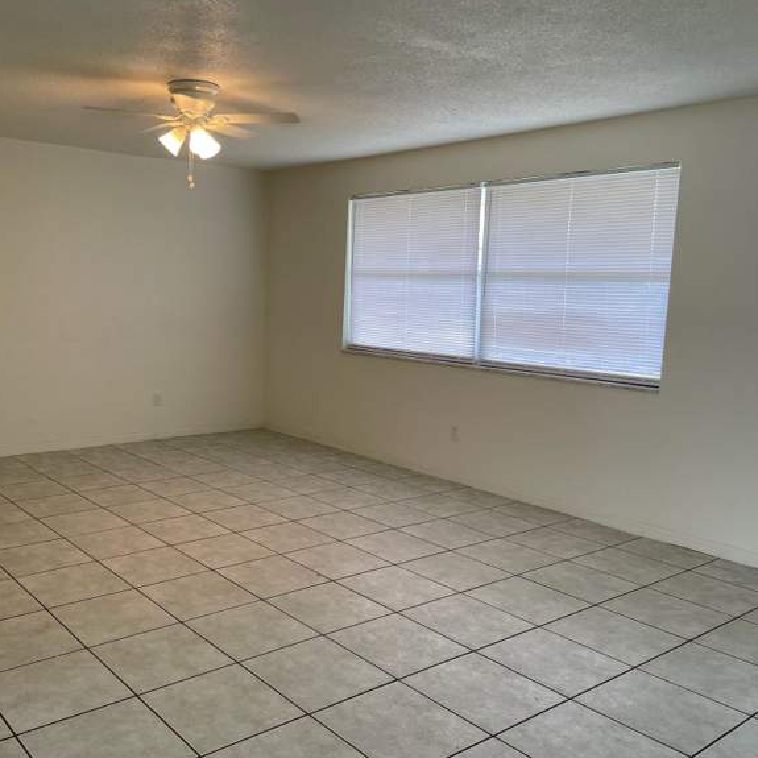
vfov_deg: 51.1
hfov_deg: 50.1
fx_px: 793
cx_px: 249
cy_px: 385
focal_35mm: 32
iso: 64
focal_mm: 4.2
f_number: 1.6
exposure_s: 1/120
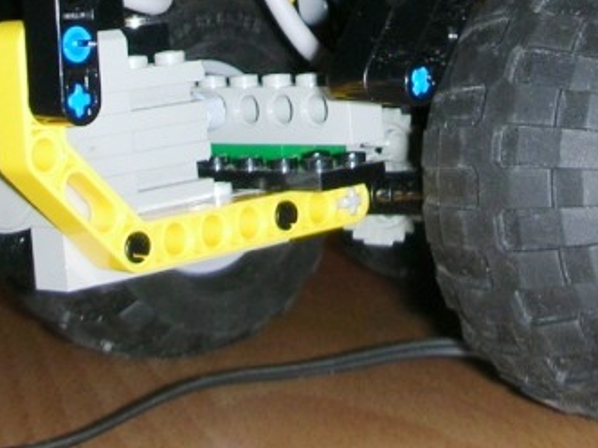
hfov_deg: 18.2
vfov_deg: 13.0
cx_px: 385
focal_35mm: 108
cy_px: -211
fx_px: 1866
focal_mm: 5.8
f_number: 3
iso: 50
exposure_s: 1/60.1
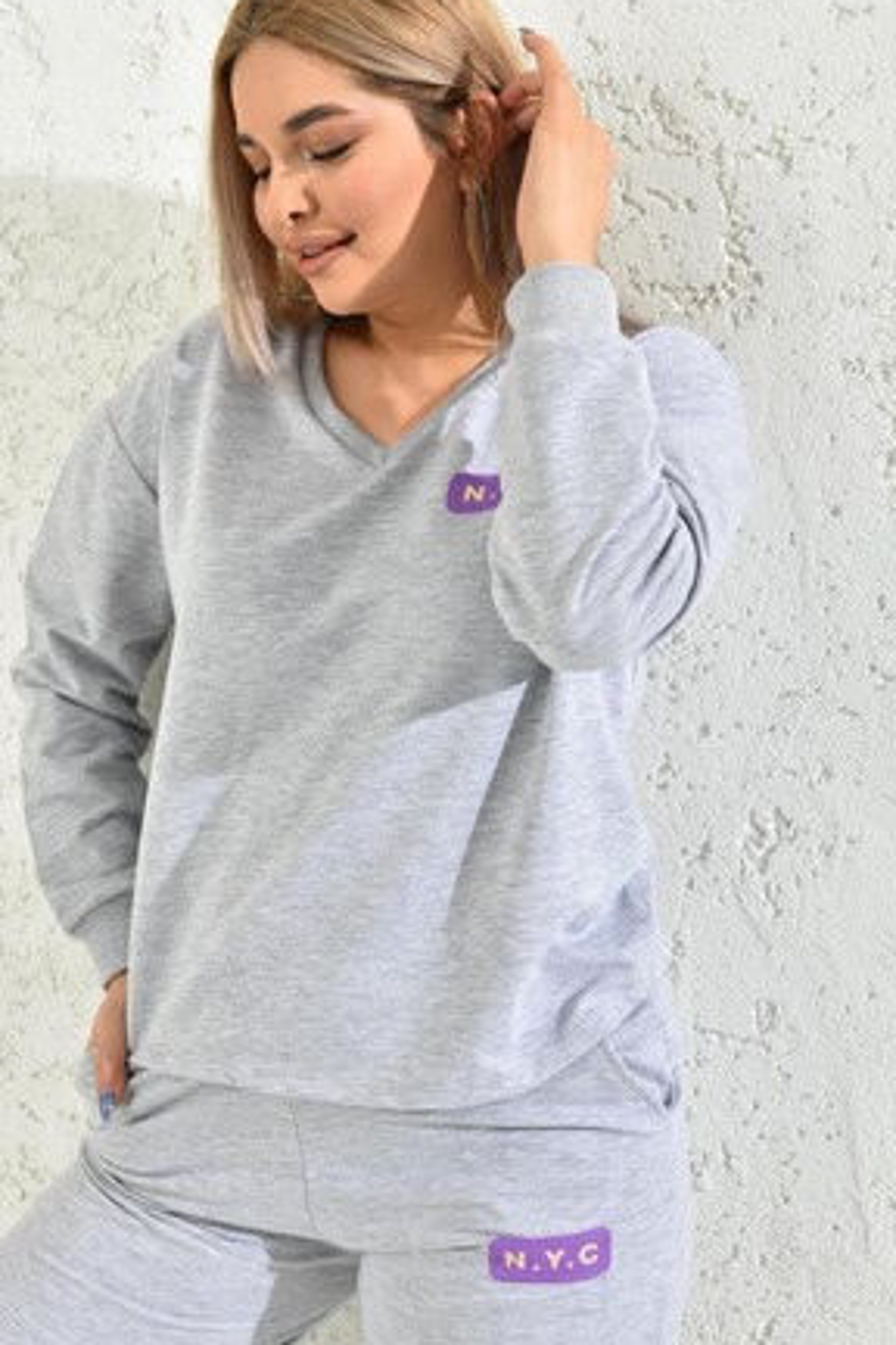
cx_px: 436
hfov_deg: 29.9
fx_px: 1680
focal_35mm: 45
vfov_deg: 43.5
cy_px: 601
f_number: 7.1
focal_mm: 36
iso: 100
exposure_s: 1/160
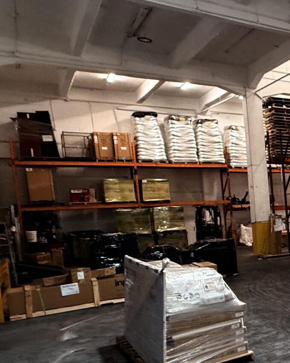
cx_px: 436
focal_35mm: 41
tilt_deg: -1.8
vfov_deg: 44.3
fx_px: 440
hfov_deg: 26.4
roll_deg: +0.6
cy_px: 234
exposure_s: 1/60
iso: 320
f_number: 2.2
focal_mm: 2.22
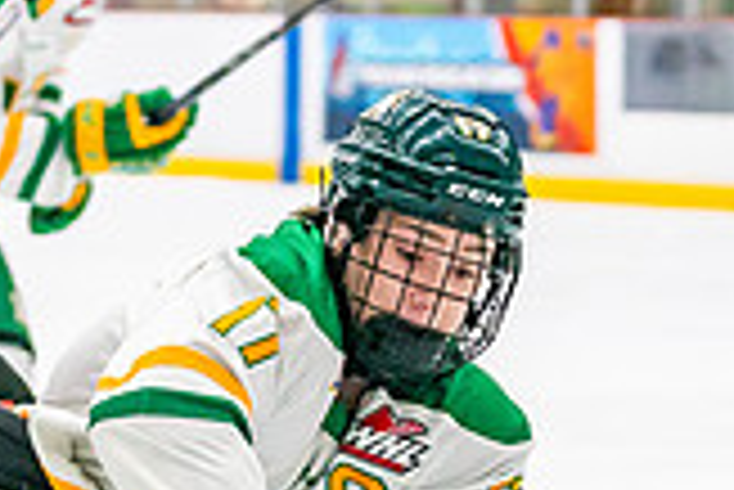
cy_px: 483
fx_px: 6857
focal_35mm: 336
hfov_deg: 6.1
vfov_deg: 4.1
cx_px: 104
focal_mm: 70
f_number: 2.8
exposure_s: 1/1250
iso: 3200
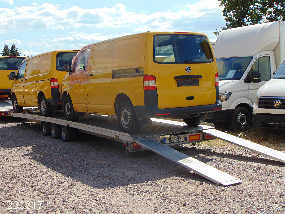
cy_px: 107
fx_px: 412
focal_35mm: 50
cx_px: 142
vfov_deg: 29.1
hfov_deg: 38.2
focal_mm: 9
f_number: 9
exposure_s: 1/200
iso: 80
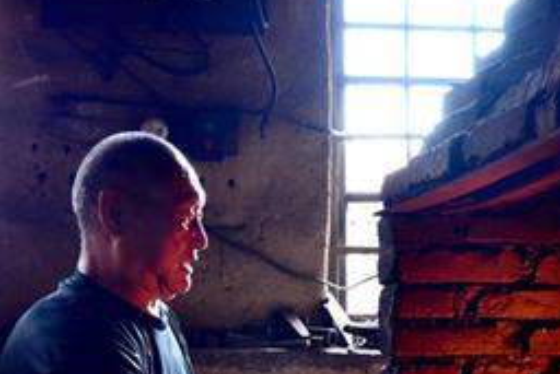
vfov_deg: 15.9
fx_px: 1323
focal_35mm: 85
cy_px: 331
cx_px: 313
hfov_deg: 23.9
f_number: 4.5
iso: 1600
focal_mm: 34
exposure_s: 1/80
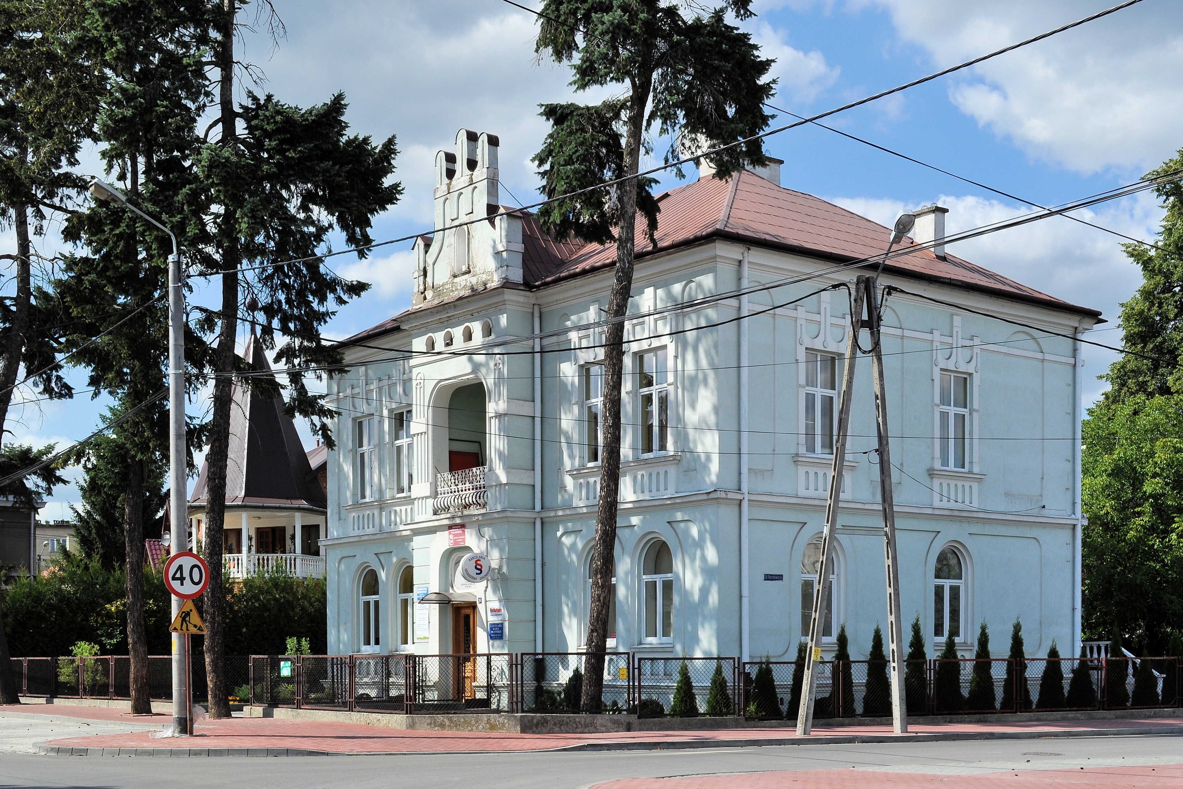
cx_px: 592
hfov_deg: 41.1
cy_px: 394
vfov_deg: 28.1
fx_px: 1577
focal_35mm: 48
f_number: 11
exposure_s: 1/400
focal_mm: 32
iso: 200
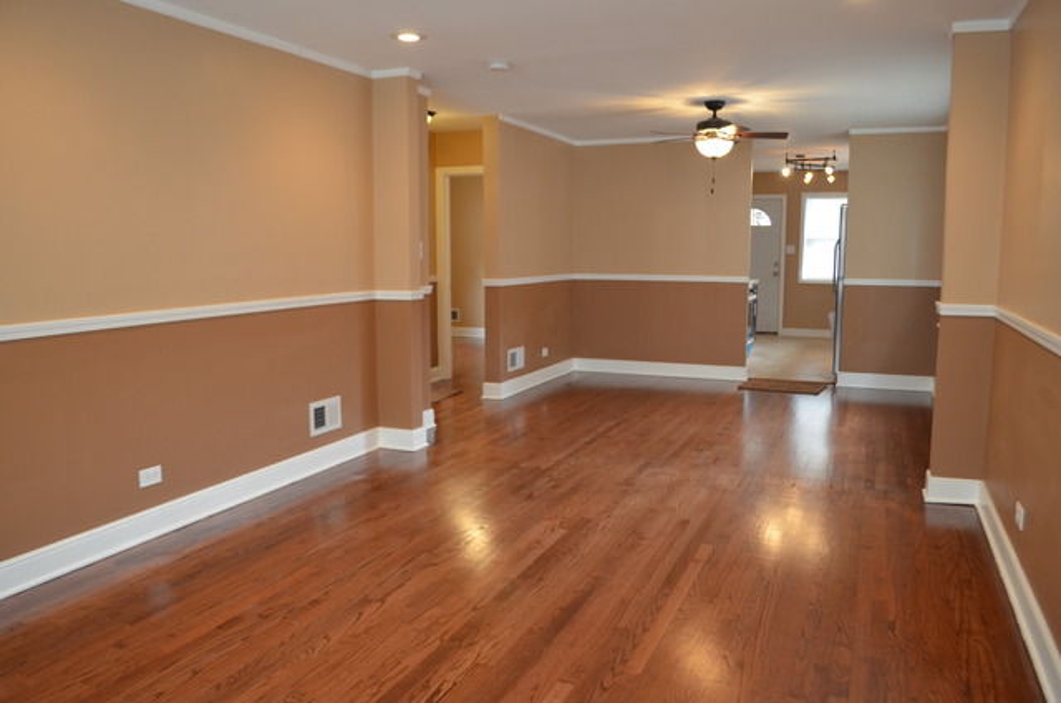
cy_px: 352
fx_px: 794
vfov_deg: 47.7
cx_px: 530
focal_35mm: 27
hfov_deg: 67.5
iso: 800
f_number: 4
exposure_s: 1/60
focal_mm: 18
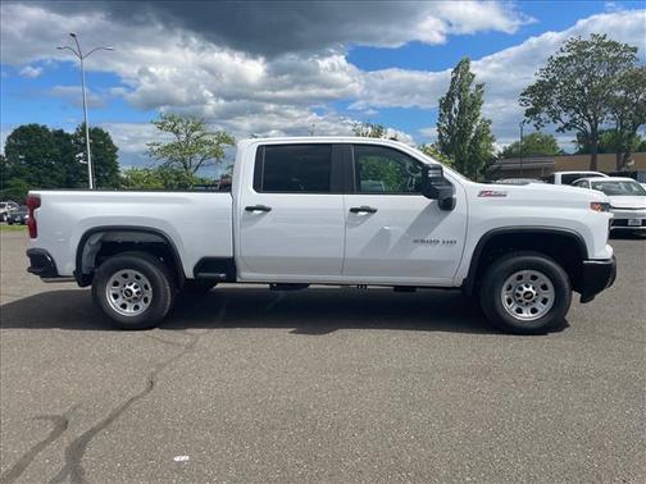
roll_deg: +3.5
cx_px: 323
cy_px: 242
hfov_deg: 67.3
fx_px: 485
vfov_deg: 53.1
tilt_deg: -6.1
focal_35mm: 26
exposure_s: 1/4464
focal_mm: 4.2
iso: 32
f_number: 1.6
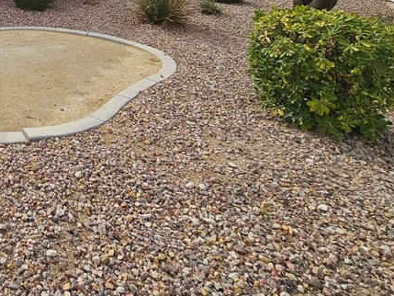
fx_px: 353
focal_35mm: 31
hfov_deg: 46.4
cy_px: -6
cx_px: -19
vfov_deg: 39.5
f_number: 2.2
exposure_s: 1/2671
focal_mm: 2.2
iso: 50
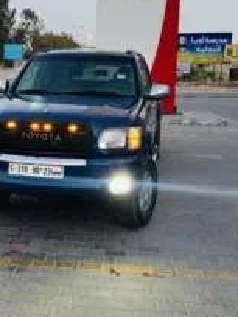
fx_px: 431
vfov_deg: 40.4
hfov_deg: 30.7
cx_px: 81
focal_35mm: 47
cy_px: 141
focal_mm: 6.86
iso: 250
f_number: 1.78
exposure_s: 1/80
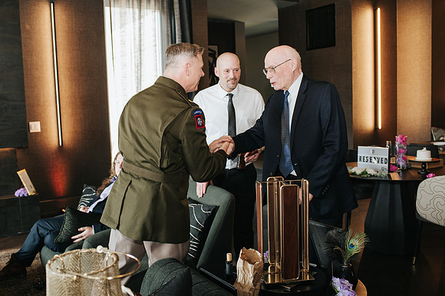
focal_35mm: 37
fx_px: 463
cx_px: 207
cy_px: 148
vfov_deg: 35.5
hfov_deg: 51.3
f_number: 3.5
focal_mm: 35
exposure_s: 1/200
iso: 1000
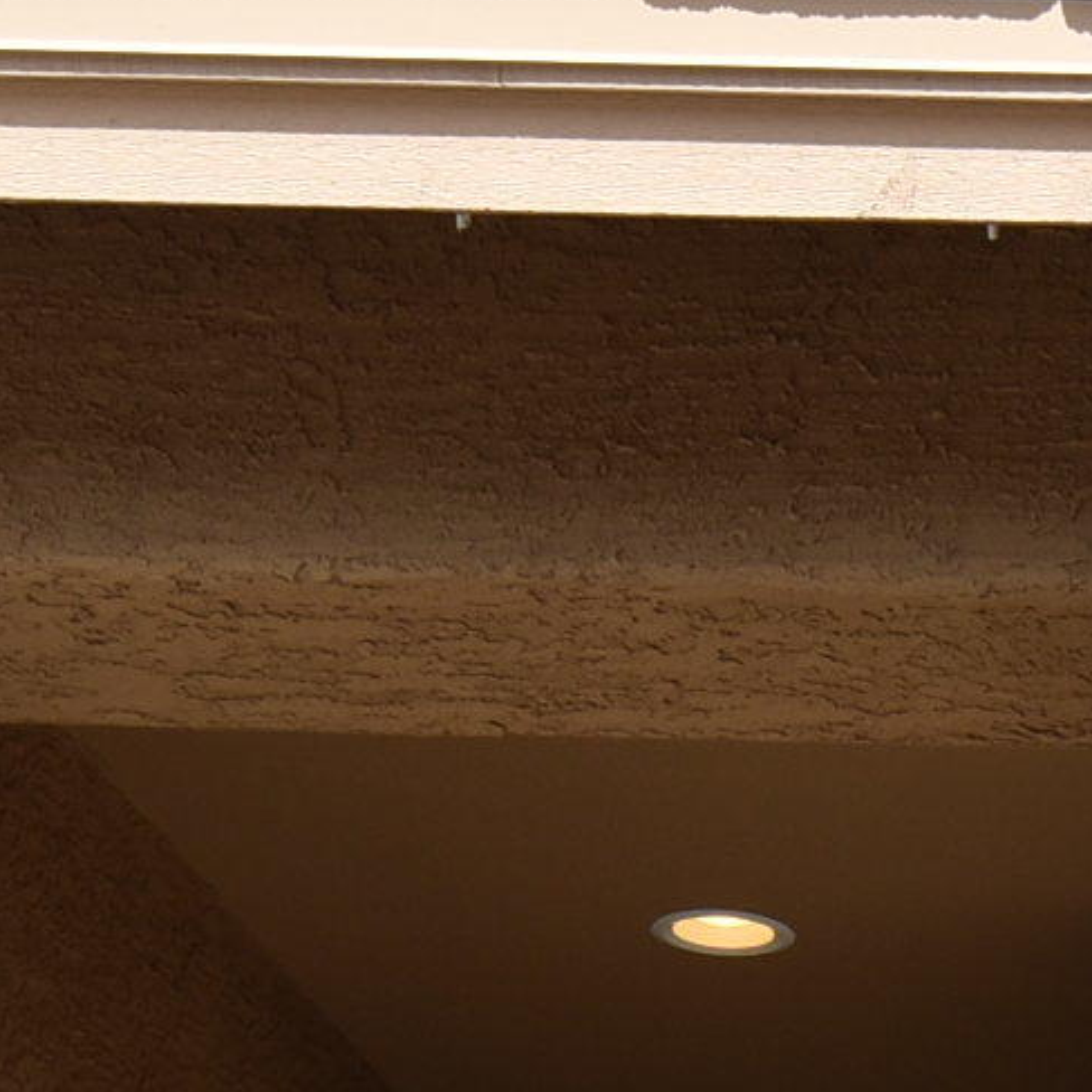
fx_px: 3626
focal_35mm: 102
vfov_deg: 15.0
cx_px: 1226
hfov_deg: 16.6
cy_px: 1951
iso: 200
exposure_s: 1/320
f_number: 9
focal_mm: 13
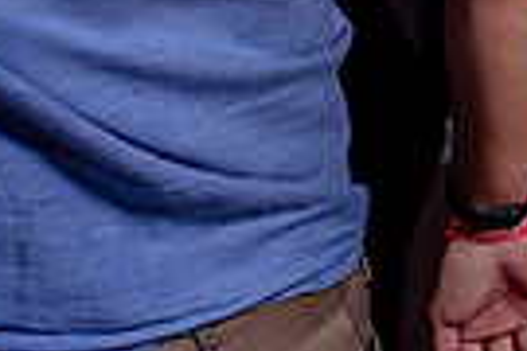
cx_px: 896
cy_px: -364
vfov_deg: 8.8
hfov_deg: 12.9
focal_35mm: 147
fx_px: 2152
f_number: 3.2
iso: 800
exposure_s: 1/50
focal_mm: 29
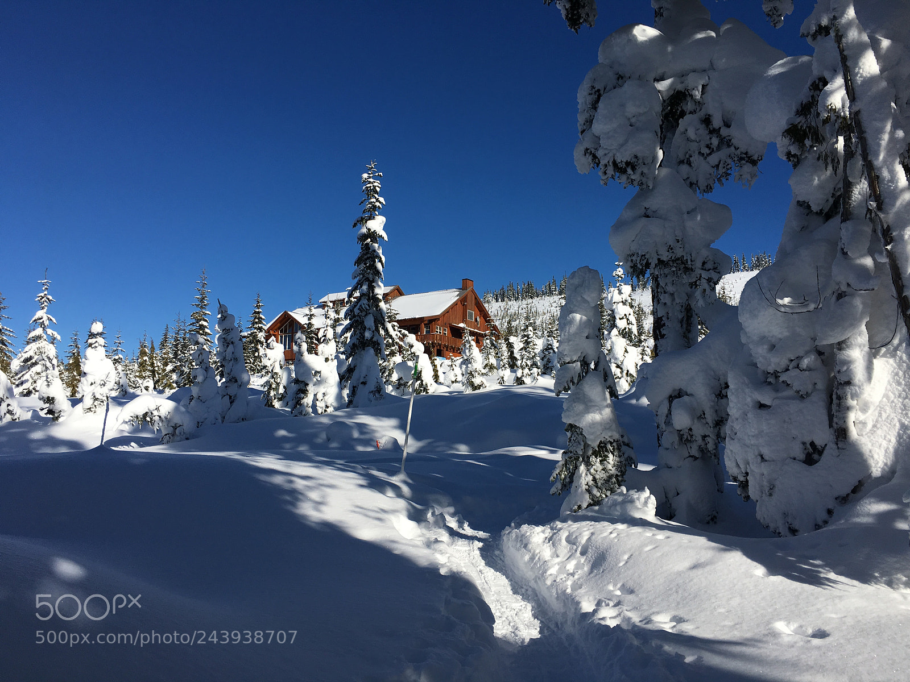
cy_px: 341
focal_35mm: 29
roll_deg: -1.7
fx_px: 762
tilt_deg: +8.0
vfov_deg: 48.2
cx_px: 455
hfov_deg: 61.7
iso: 25
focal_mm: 4.15
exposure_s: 1/3497
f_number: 2.2
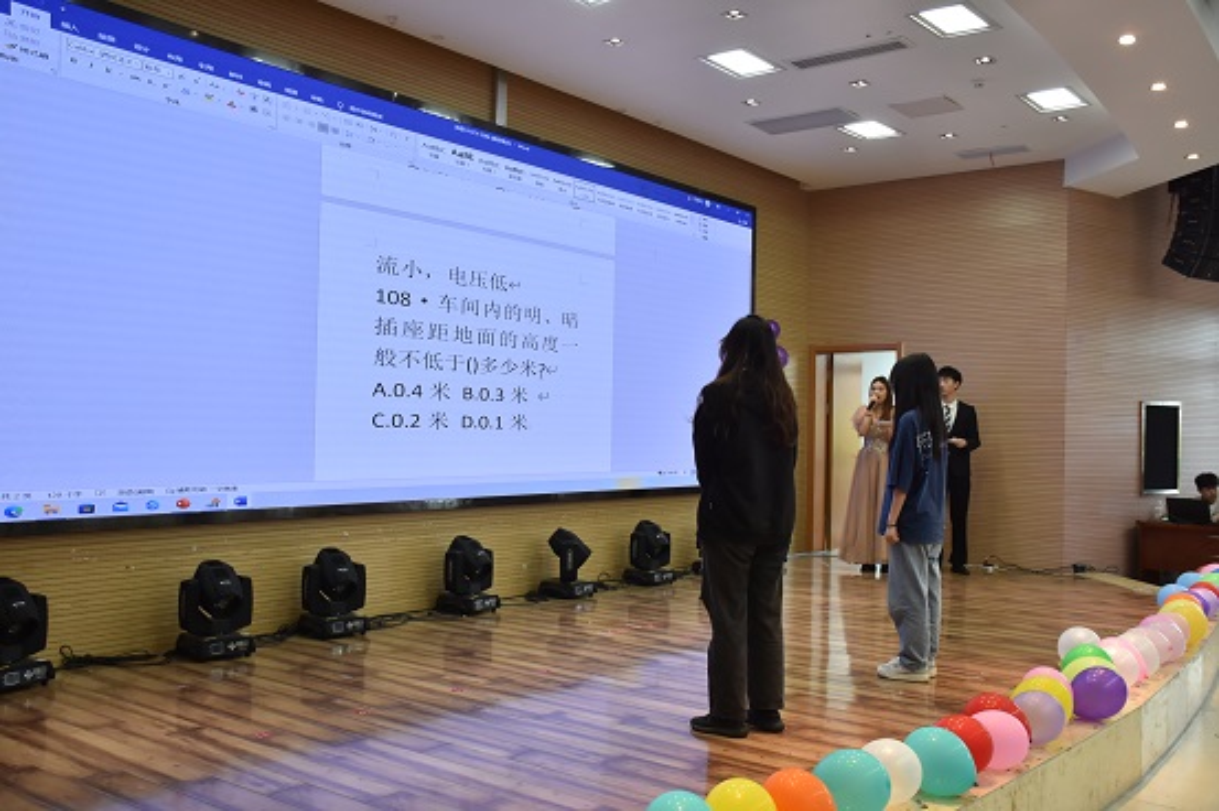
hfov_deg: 55.1
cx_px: 610
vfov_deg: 38.3
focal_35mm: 34
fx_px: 1167
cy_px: 406
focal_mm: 23
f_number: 4
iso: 640
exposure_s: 1/250
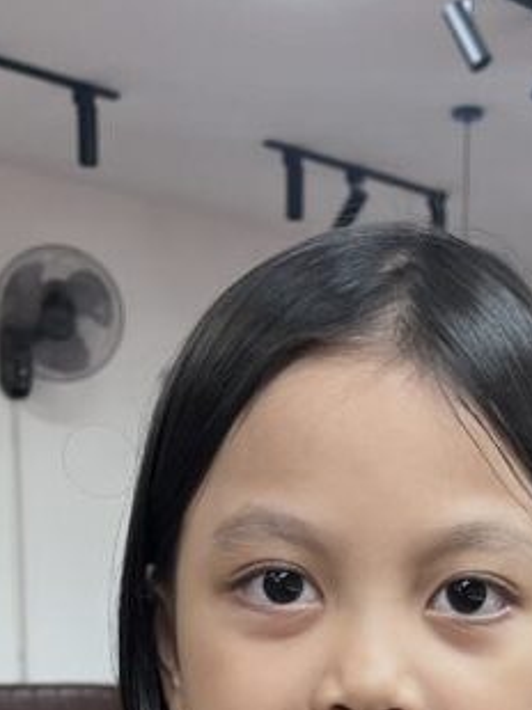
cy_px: 1102
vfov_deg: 19.8
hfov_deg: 17.5
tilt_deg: -14.8
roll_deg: +0.0
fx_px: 1724
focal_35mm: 84
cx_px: 339
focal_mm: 5.1
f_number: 1.6
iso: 64
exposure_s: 1/100
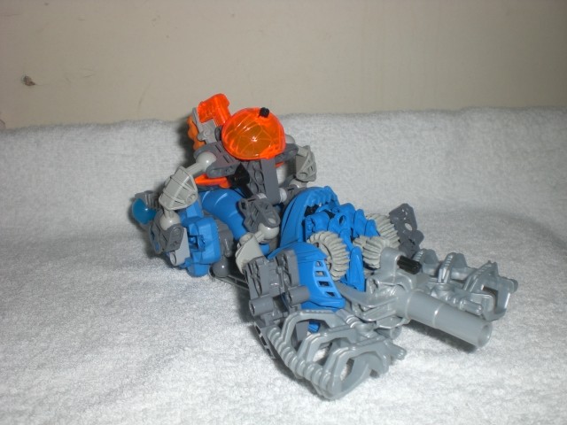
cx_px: 284
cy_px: 212
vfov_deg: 37.7
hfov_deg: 49.0
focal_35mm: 38
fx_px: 622
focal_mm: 6.3
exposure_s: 1/60
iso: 50
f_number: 3.1
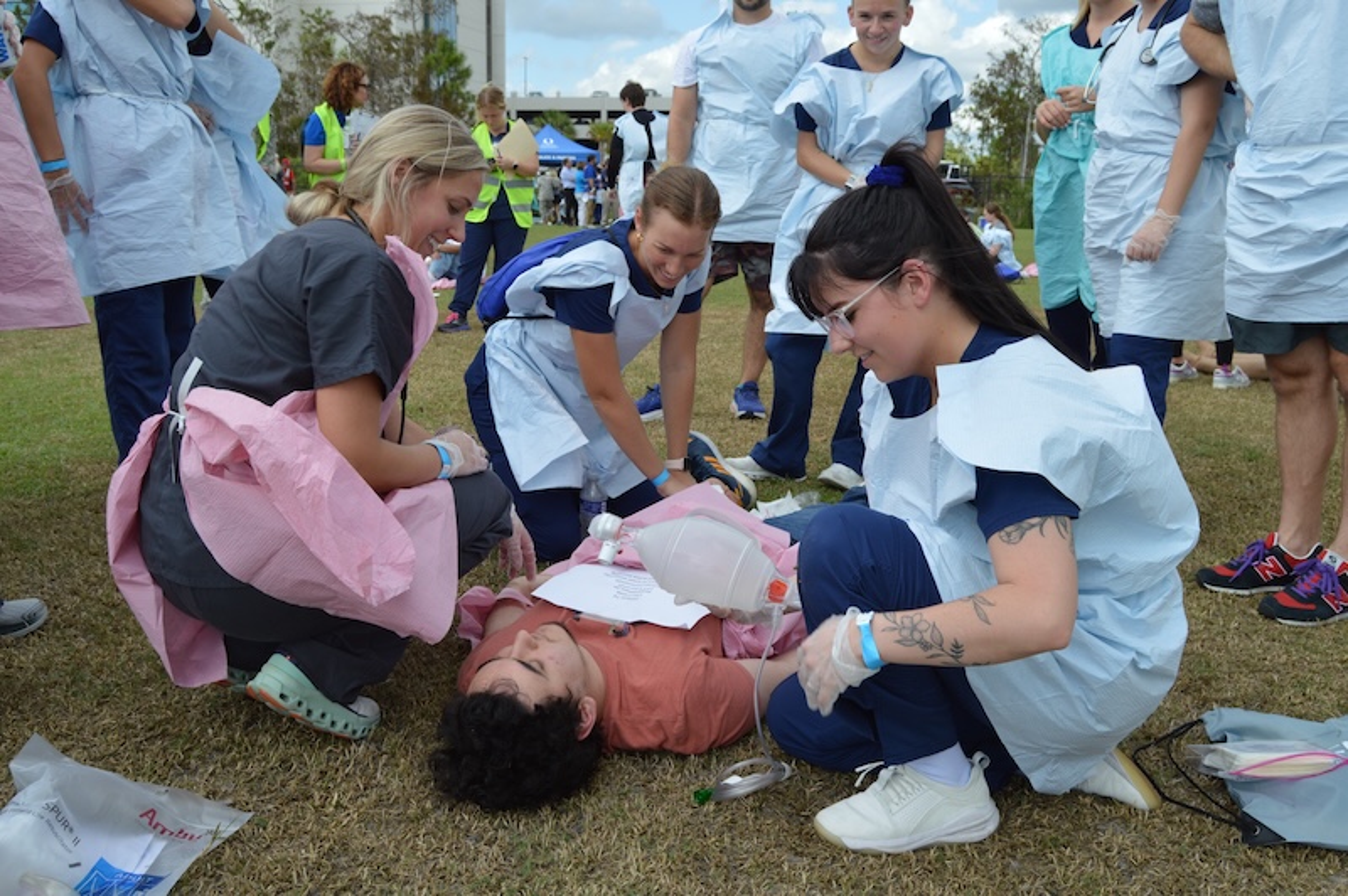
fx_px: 1235
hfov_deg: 57.3
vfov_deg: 39.9
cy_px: 448
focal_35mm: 33
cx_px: 674
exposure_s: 1/200
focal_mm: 22
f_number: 7.1
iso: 100
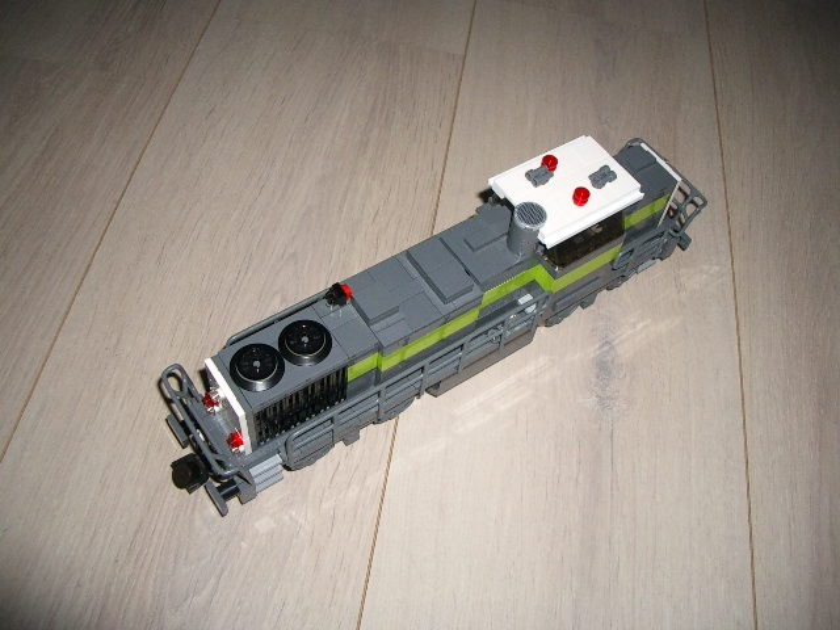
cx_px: 420
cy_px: 315
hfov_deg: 52.6
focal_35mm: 35
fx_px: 849
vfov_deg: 40.7
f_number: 2.6
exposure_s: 1/40
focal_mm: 5.8
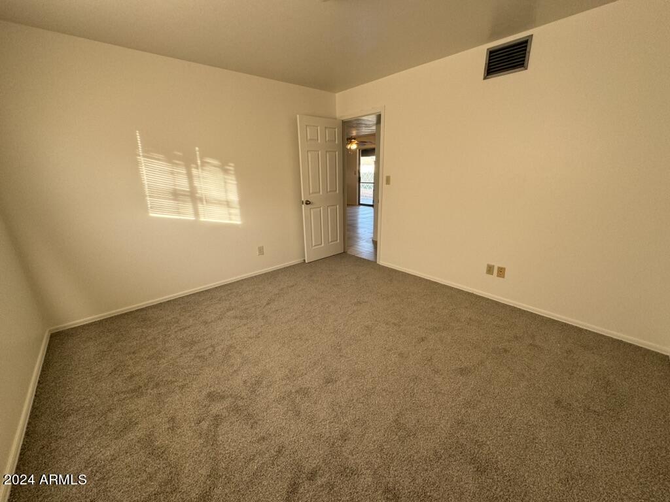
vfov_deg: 85.7
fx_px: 271
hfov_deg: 102.1
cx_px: 335
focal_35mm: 14
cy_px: 251
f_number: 2.2
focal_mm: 2.22
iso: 100
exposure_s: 1/99
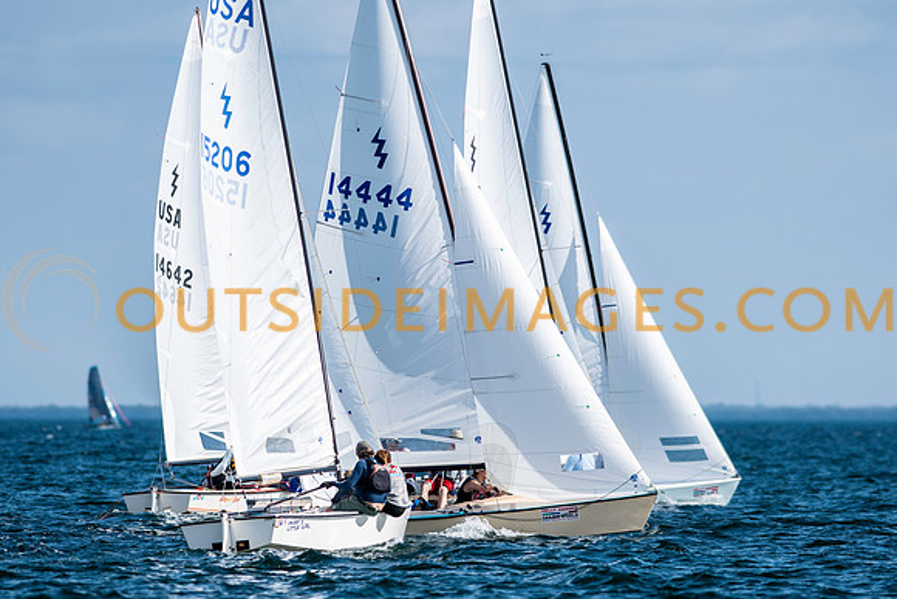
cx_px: 449
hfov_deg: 4.0
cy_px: 324
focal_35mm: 518
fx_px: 12897
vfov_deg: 2.7
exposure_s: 1/3200
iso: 200
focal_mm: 300
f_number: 5
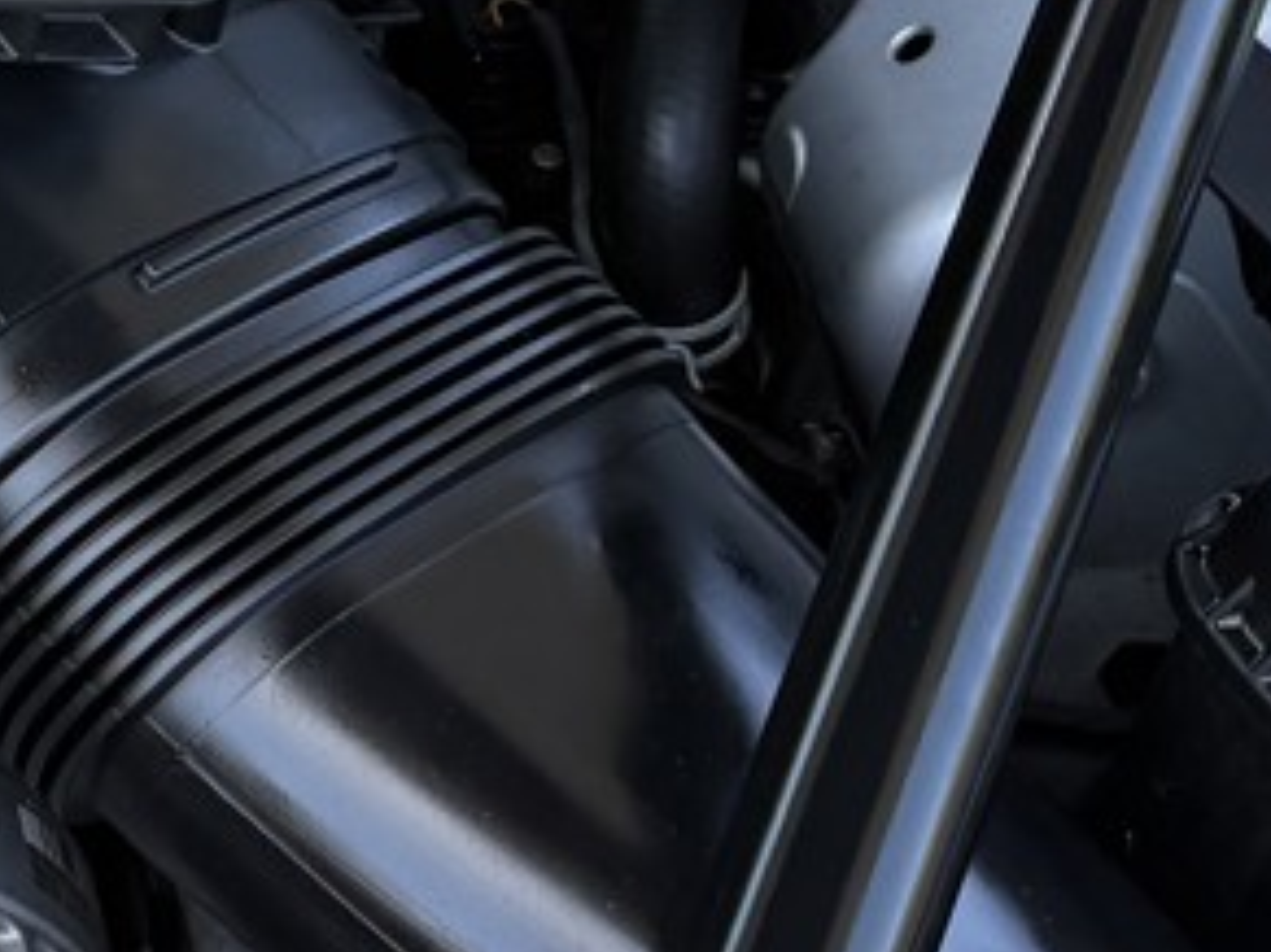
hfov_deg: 12.9
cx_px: -1315
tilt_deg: -44.9
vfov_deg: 11.0
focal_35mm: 132
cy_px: -166
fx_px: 4845
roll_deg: -0.5
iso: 100
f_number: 1.78
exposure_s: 1/265
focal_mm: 6.76
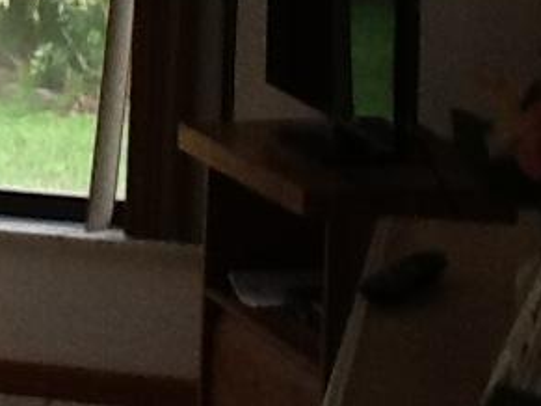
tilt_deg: -5.0
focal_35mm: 145
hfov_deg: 13.2
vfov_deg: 10.0
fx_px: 2265
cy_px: -158
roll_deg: -0.4
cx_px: -136
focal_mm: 2.03
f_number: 2.4
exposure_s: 1/30
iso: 64
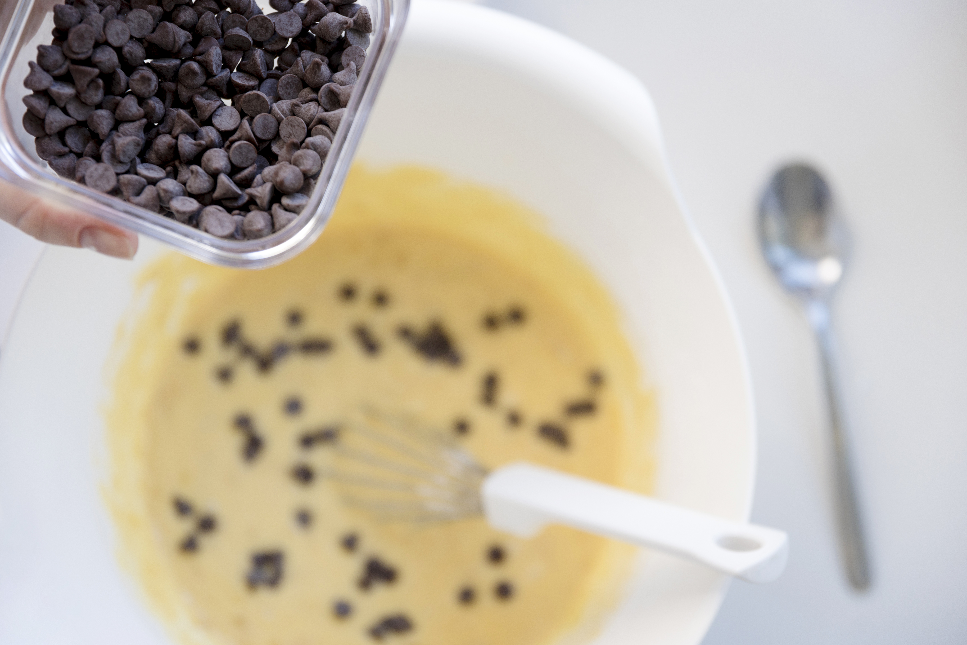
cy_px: 322
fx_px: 1881
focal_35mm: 70
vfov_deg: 19.5
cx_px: 484
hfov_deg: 28.8
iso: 320
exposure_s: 1/320
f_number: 2.8
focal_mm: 70
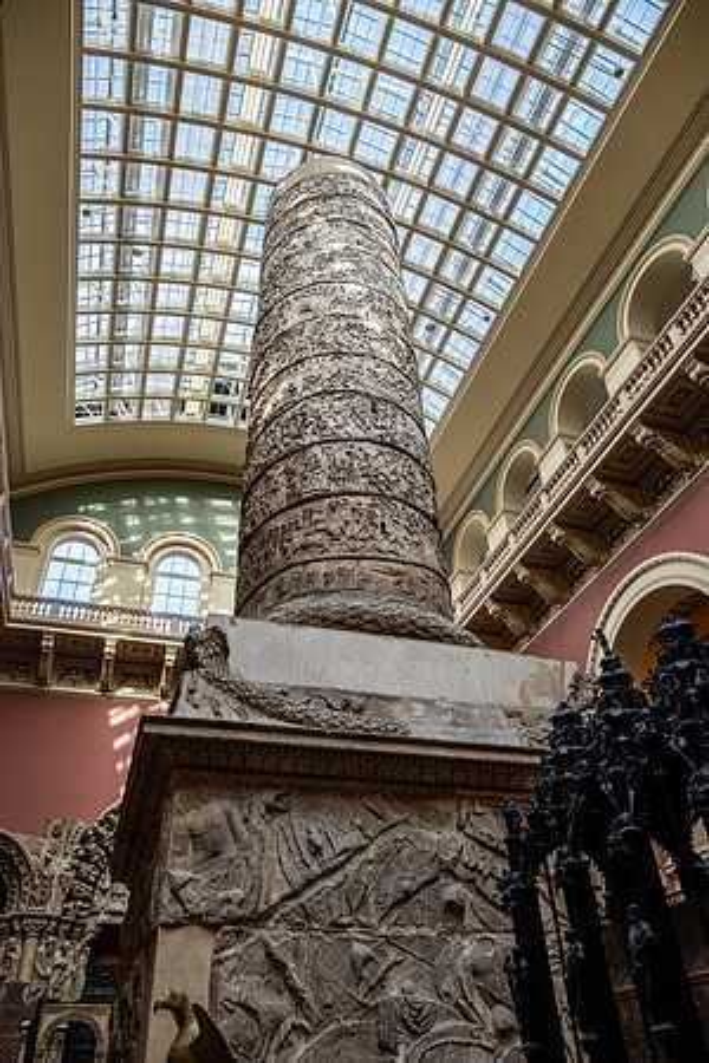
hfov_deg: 53.1
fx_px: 709
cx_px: 354
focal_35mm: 24
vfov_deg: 73.7
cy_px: 532
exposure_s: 1/170
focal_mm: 16
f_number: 3.6
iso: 320
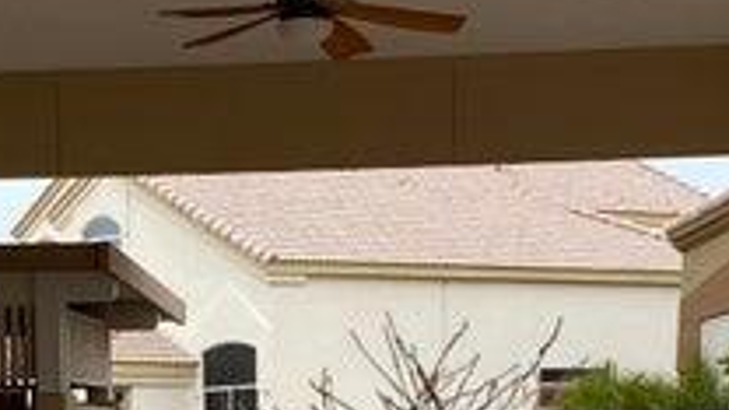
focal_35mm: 116
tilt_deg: -11.3
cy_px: 901
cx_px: 152
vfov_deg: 9.5
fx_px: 2242
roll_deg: +0.2
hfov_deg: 18.3
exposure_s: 1/1232
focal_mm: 4.25
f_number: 1.8
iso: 32
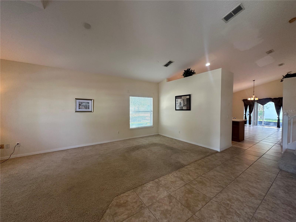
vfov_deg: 85.7
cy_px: 111
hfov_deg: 102.1
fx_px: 120
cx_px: 148
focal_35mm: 14
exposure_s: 1/120
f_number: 2.2
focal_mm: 2.22
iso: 250
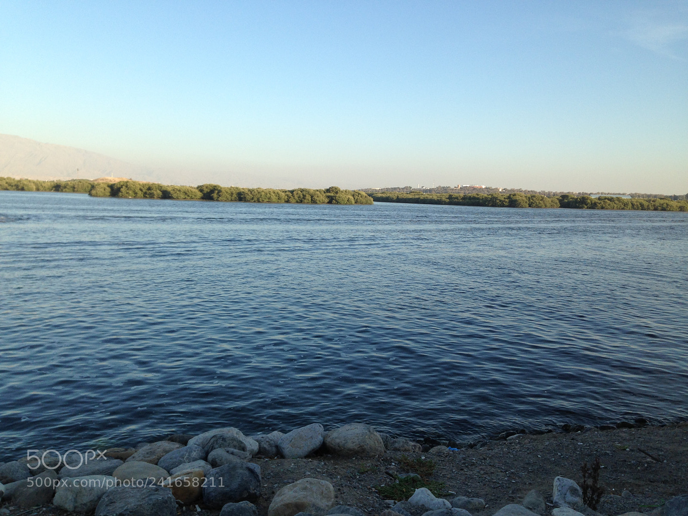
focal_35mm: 33
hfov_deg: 55.4
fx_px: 656
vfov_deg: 42.9
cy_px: 258
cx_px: 344
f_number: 2.4
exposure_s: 1/695
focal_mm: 4.12
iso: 50
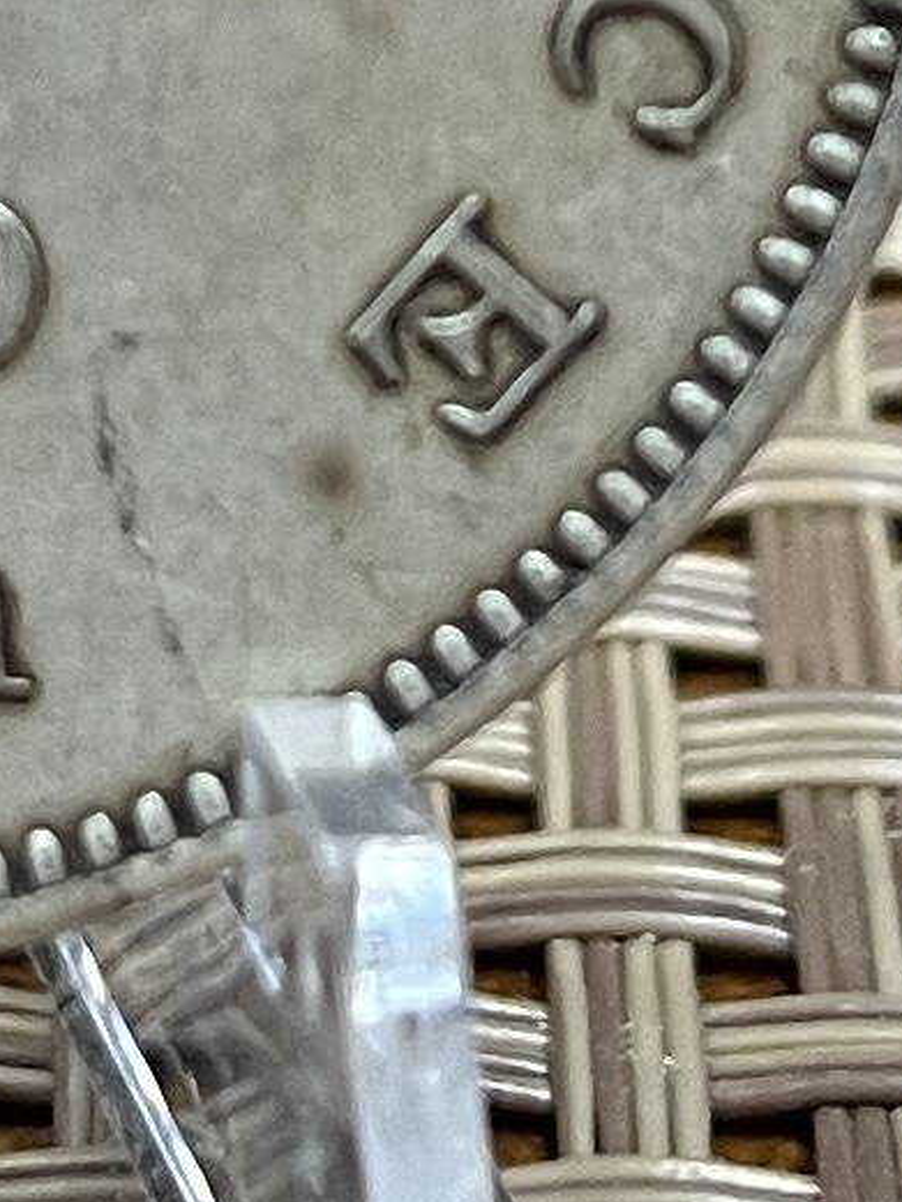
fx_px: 5244
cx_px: -360
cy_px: -208
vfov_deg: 12.8
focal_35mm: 151
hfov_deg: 9.6
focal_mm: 5.1
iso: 200
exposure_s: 1/60
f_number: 1.6
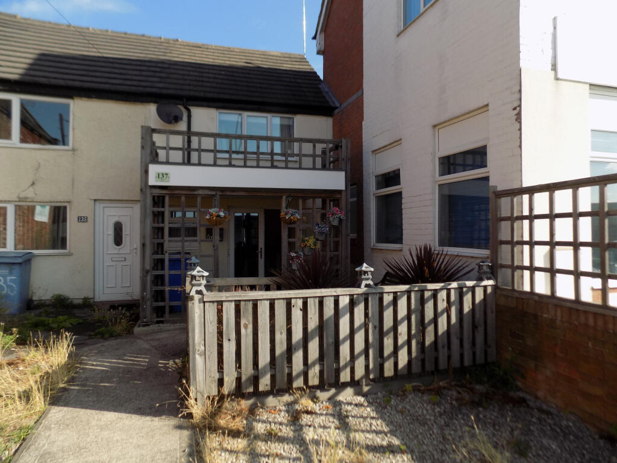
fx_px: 410
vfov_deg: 58.9
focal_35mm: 23
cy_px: 232
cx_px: 308
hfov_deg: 73.9
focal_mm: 4
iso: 80
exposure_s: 1/640
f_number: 3.1
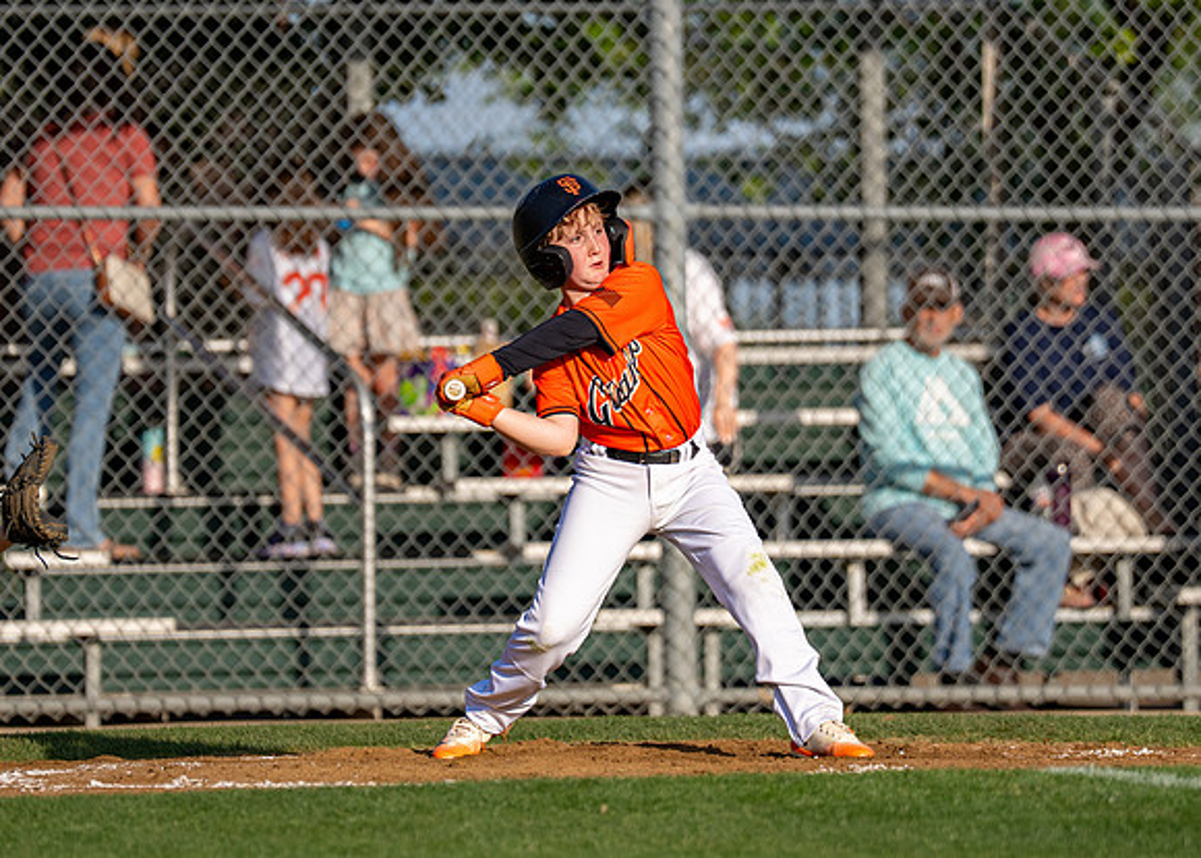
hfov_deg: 5.5
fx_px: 12552
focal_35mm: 368
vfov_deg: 3.9
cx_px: 543
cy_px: 301
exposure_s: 1/3200
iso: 160
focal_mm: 200
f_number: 2.8
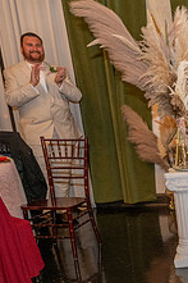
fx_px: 494
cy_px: 225
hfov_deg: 17.4
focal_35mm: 63
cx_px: 343
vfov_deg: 31.1
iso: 1600
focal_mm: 24
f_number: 2.8
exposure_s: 1/200
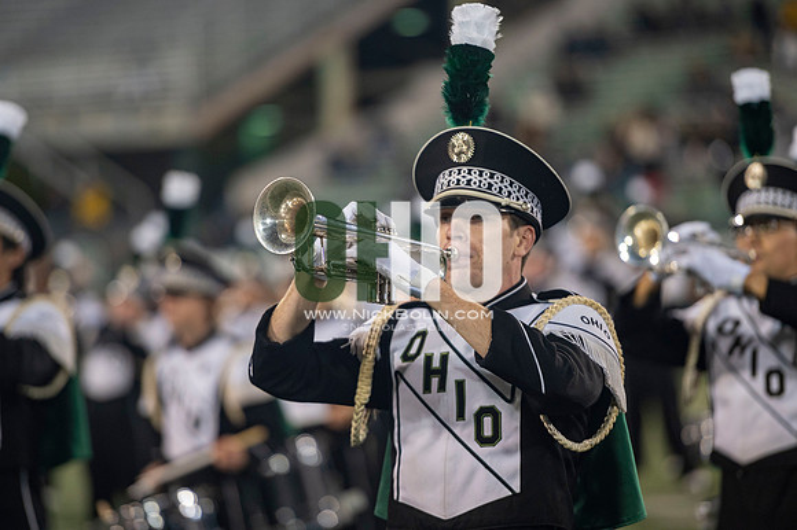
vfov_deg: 6.9
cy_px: 265
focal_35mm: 200
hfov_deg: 10.3
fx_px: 4425
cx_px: 398
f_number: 2.8
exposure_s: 1/500
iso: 1000
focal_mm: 200
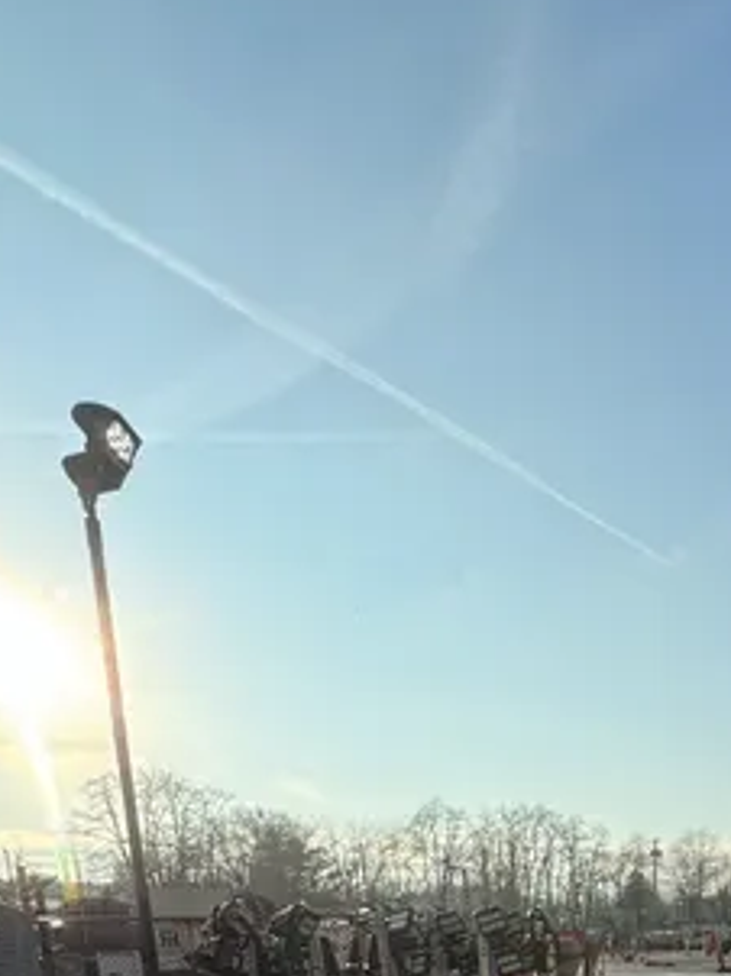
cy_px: 1107
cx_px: 880
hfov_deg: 33.7
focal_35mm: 34
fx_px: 959
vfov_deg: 41.3
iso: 50
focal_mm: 2.22
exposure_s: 1/910
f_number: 2.2
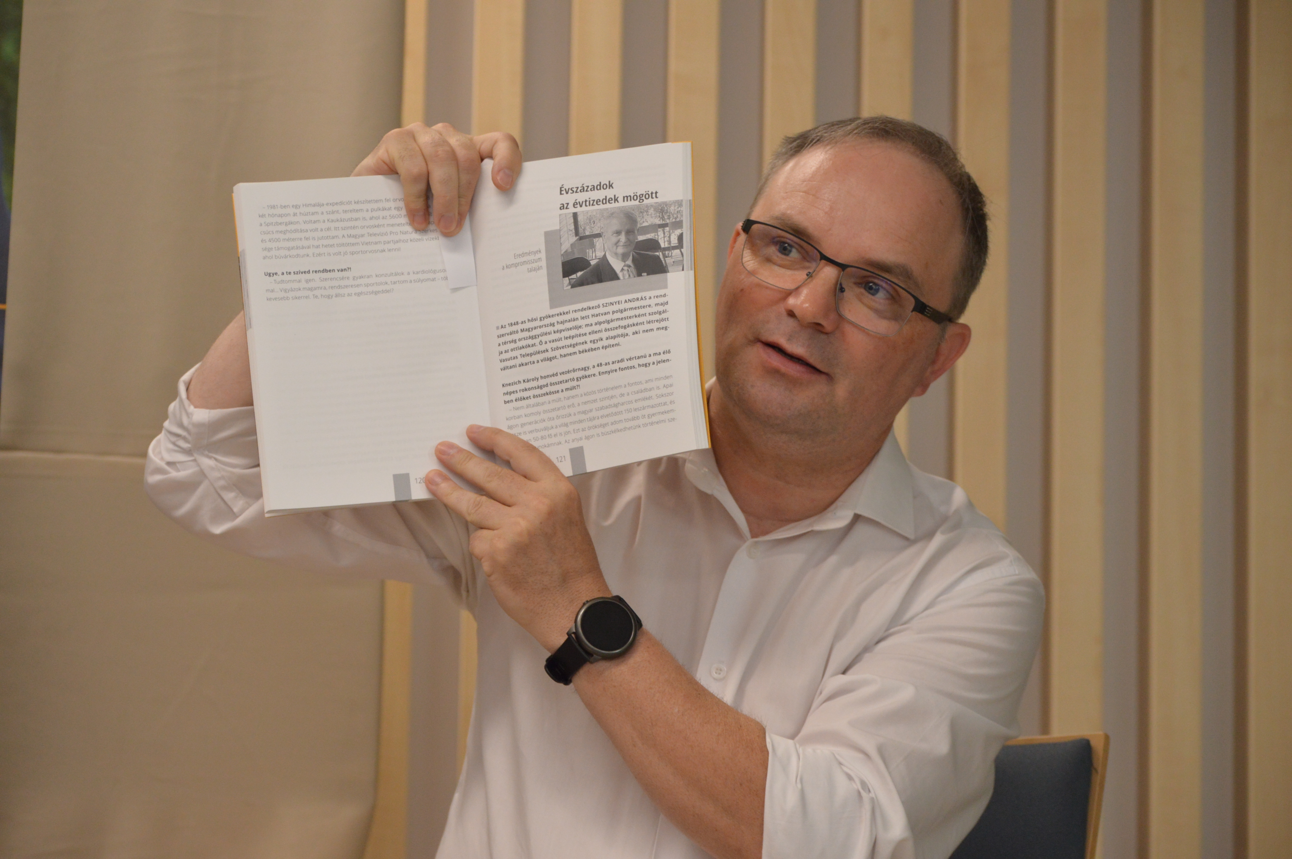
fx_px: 3873
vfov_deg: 12.7
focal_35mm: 108
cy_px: 430
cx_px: 646
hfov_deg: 18.9
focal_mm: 72
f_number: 4.2
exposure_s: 1/125
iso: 1000
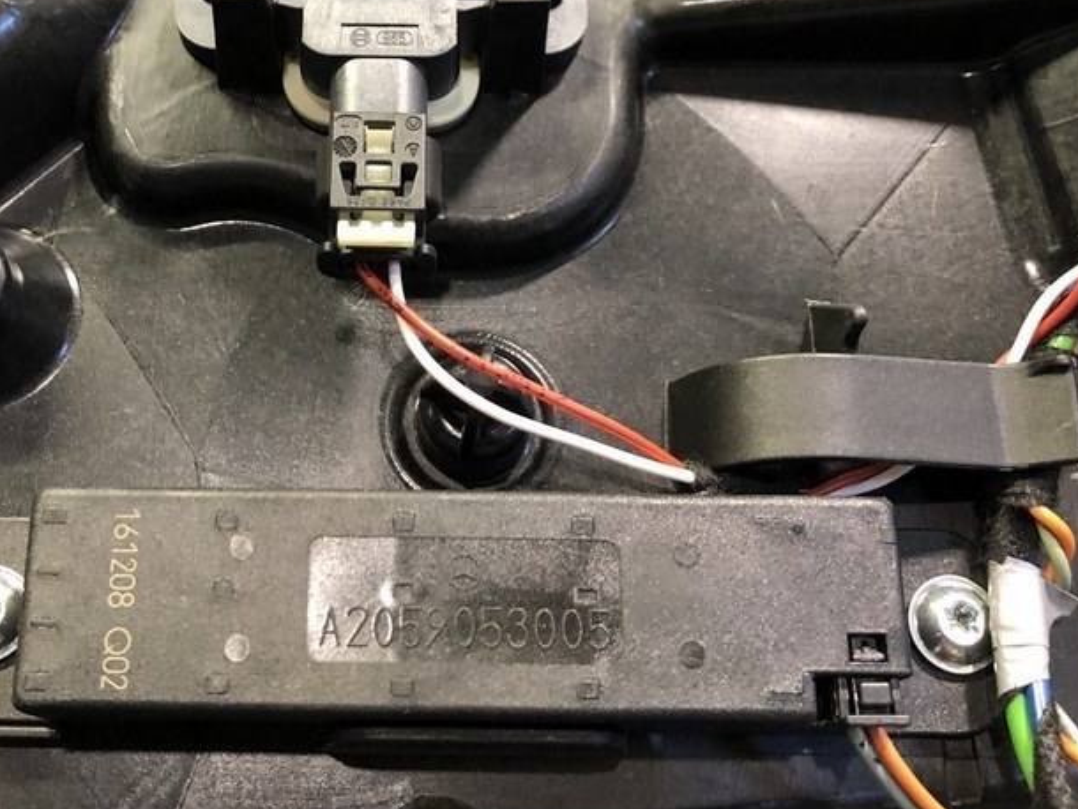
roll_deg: +0.4
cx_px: 392
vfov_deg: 30.3
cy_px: 178
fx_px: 1464
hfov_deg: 40.1
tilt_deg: -11.2
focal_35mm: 47
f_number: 1.8
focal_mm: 4
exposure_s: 1/17
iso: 100
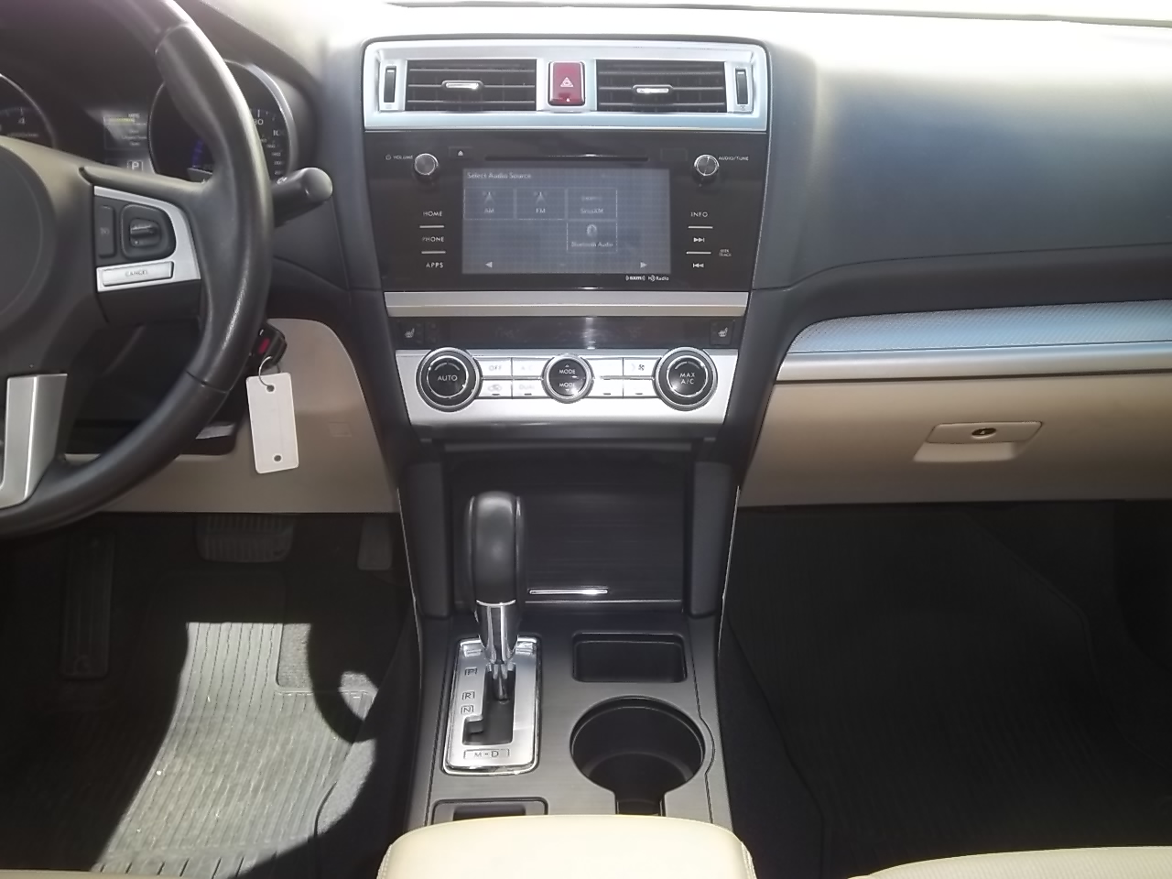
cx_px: 586
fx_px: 1185
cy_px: 440
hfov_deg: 52.6
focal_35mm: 35
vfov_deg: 40.7
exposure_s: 1/40
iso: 64
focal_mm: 6.17
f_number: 3.86
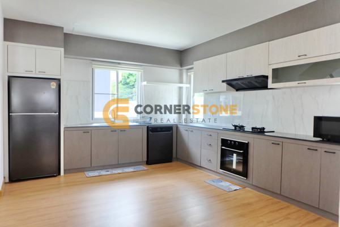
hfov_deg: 73.7
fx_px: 227
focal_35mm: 24
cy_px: 114
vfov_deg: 53.1
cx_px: 170
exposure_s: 1/75
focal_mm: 16
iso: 400
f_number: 3.5
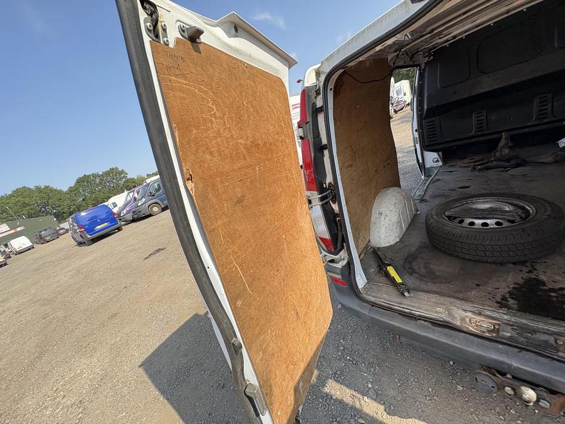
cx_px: 282
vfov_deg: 85.7
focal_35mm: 14
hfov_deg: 102.1
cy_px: 212
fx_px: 229
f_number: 2.2
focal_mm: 2.22
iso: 64
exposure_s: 1/438
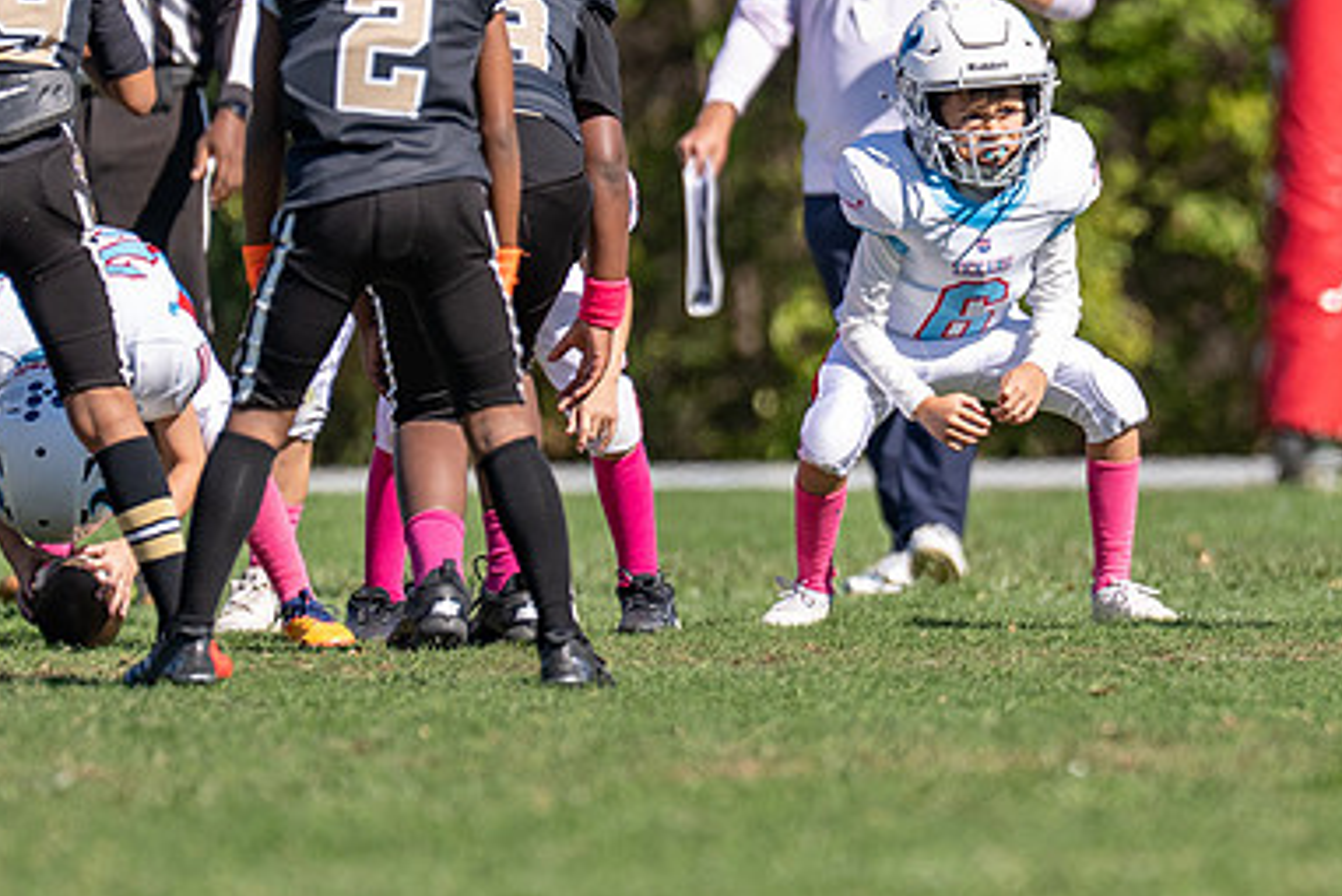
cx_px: 1066
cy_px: 319
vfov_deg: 2.0
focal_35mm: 703
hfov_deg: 2.9
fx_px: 26215
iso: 100
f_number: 2.8
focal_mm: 200
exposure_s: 1/2000
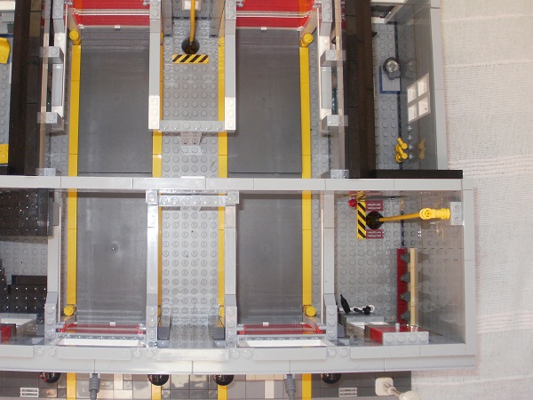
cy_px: 178
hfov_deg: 39.3
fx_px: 739
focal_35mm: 48
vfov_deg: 30.2
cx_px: 190
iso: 100
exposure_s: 1/50
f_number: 3.5
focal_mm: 6.3
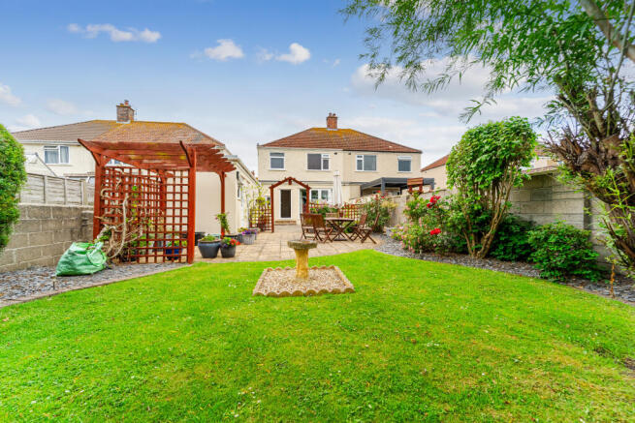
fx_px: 247
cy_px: 212
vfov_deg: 81.2
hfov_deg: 104.2
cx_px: 318
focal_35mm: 14
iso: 100
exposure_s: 1/80
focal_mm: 14
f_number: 8
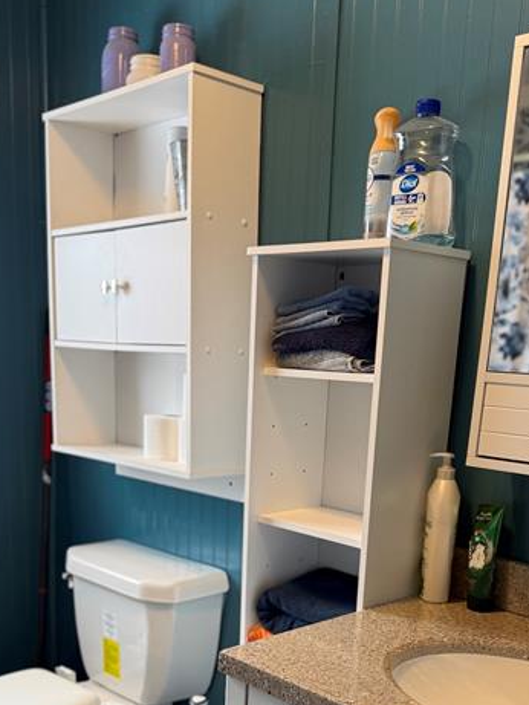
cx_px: 271
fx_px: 815
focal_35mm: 40
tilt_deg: -12.9
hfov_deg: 36.0
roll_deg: -2.2
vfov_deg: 44.8
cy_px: 547
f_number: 1.78
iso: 125
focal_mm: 6.76
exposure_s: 1/60
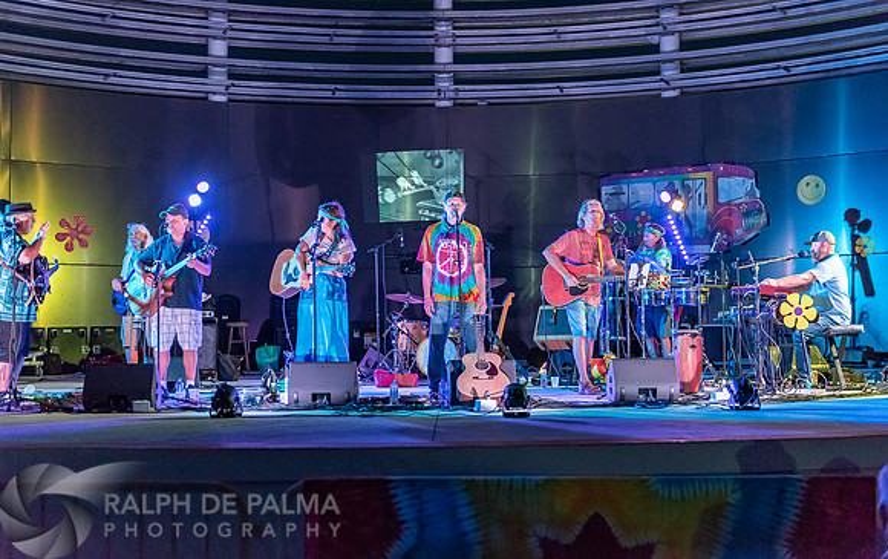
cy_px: 262
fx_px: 1214
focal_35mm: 50
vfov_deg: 25.9
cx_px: 452
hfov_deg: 40.2
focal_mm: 48
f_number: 2.8
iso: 2500
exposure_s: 1/160
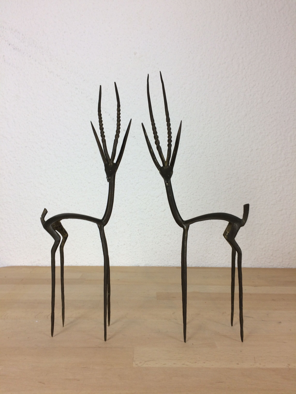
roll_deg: +0.4
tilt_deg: -2.2
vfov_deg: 61.7
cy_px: 197
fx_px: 331
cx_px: 148
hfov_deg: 48.2
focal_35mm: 29
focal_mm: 4.15
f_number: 2.2
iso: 50
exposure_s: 1/50
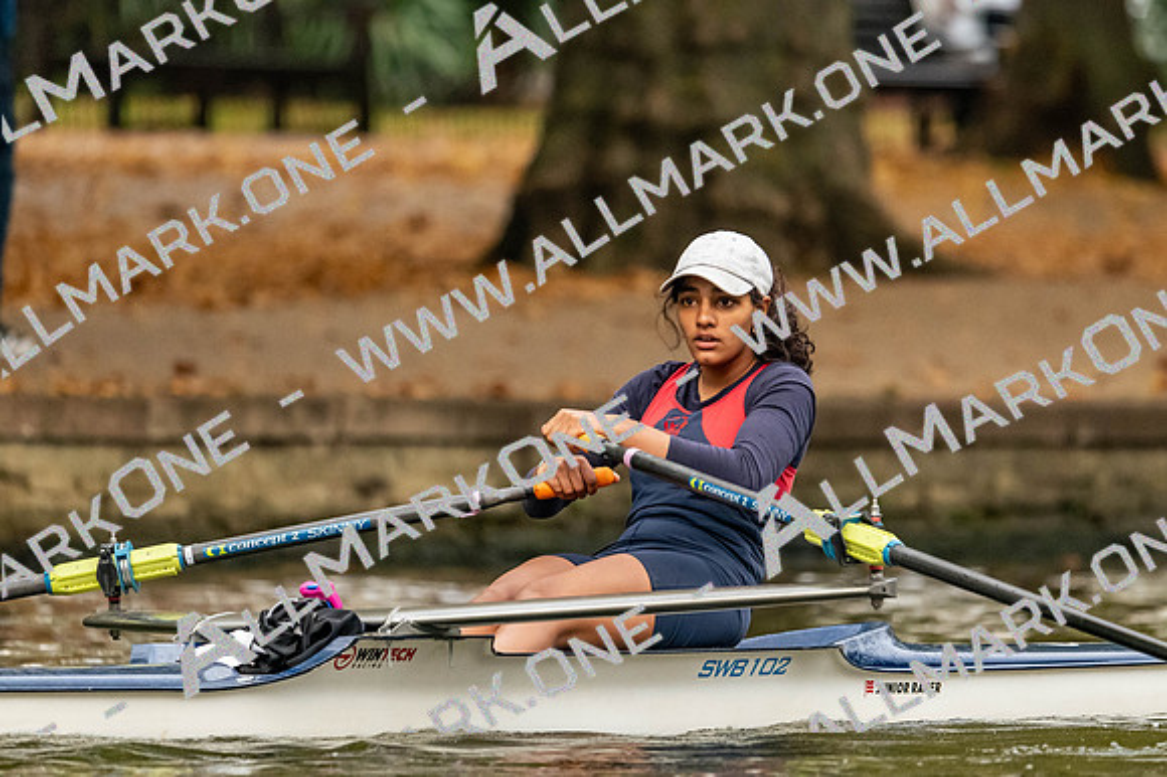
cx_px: 584
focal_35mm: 600
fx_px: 19438
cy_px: 388
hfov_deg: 3.4
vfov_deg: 2.3
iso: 3600
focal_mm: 400
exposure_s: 1/2500
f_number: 4.5
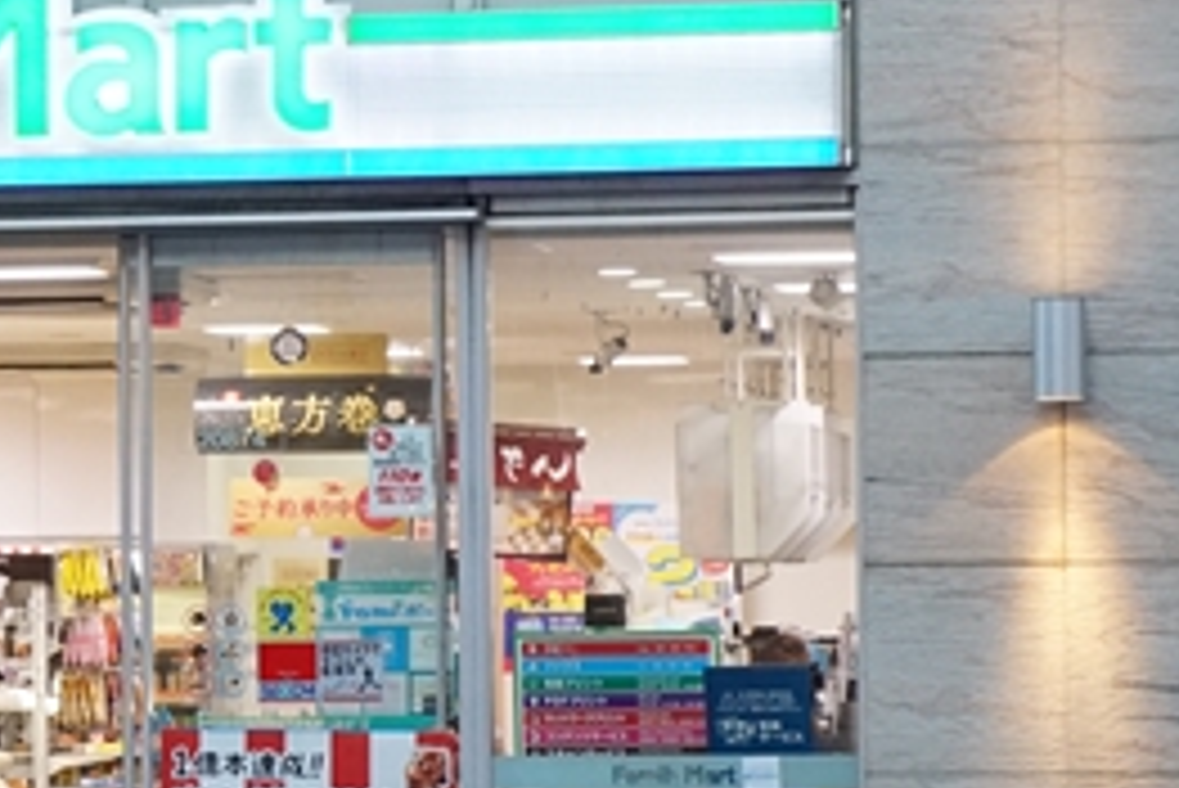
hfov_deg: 8.1
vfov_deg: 5.5
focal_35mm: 250
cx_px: -495
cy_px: 504
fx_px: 8192
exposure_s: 1/100
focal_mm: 55
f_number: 5.6
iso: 2000
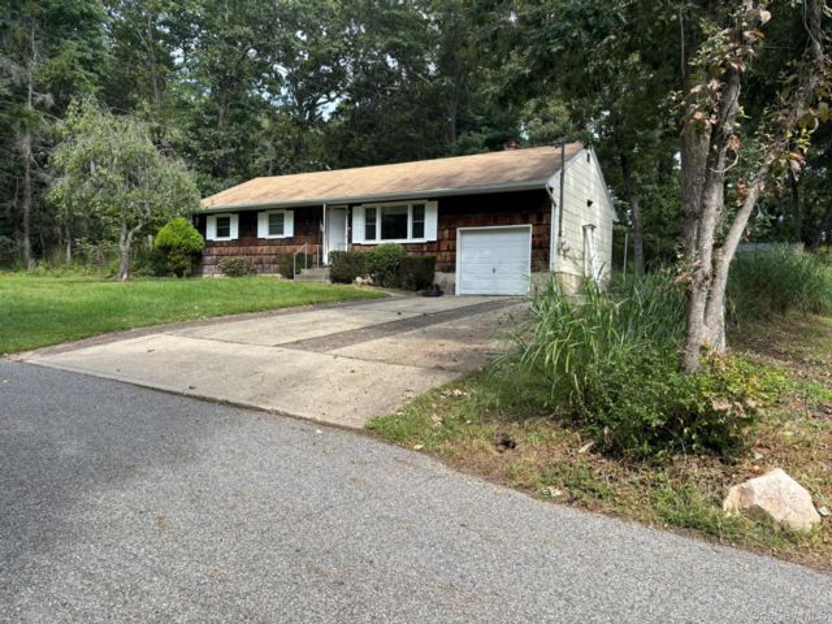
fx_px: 625
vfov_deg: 53.1
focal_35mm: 26
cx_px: 416
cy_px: 312
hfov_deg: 67.3
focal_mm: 5.96
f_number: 1.6
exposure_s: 1/1103
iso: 50
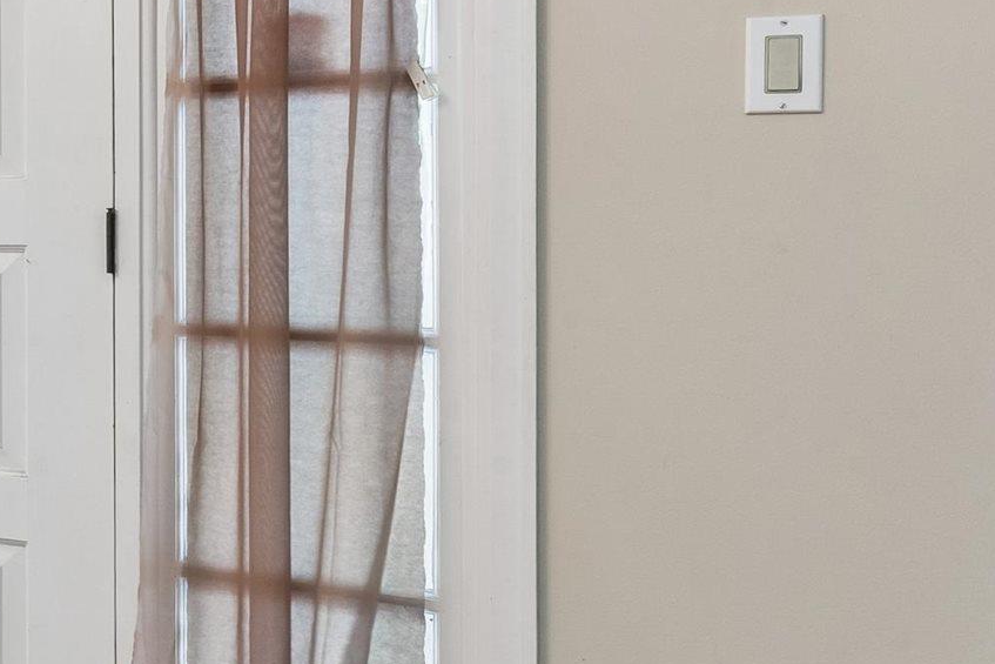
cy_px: 134
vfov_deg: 23.1
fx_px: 1603
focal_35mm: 58
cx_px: -563
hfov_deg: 24.8
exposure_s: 1/1.67
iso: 400
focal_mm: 16
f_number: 16
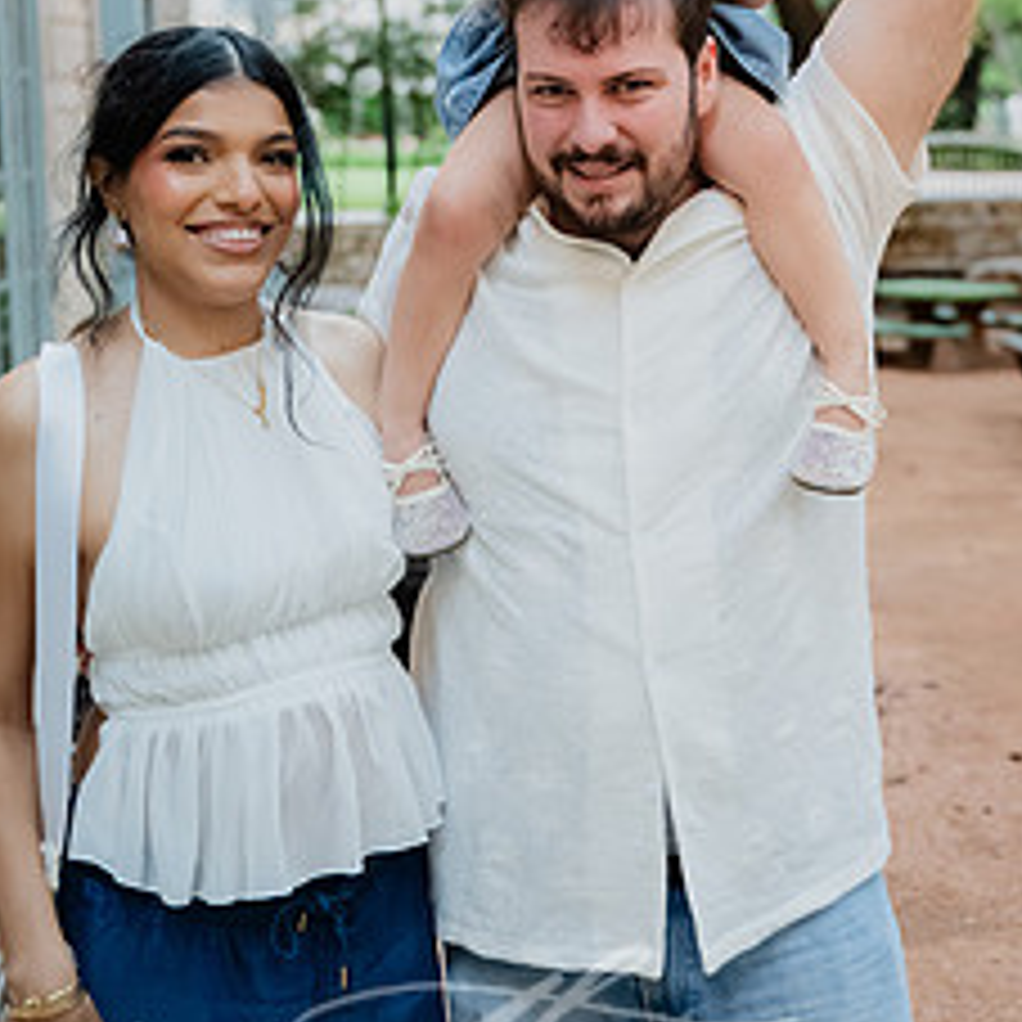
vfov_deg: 24.7
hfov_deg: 25.0
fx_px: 2305
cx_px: 518
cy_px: 248
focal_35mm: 69
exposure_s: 1/250
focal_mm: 41
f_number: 2.8
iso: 4000
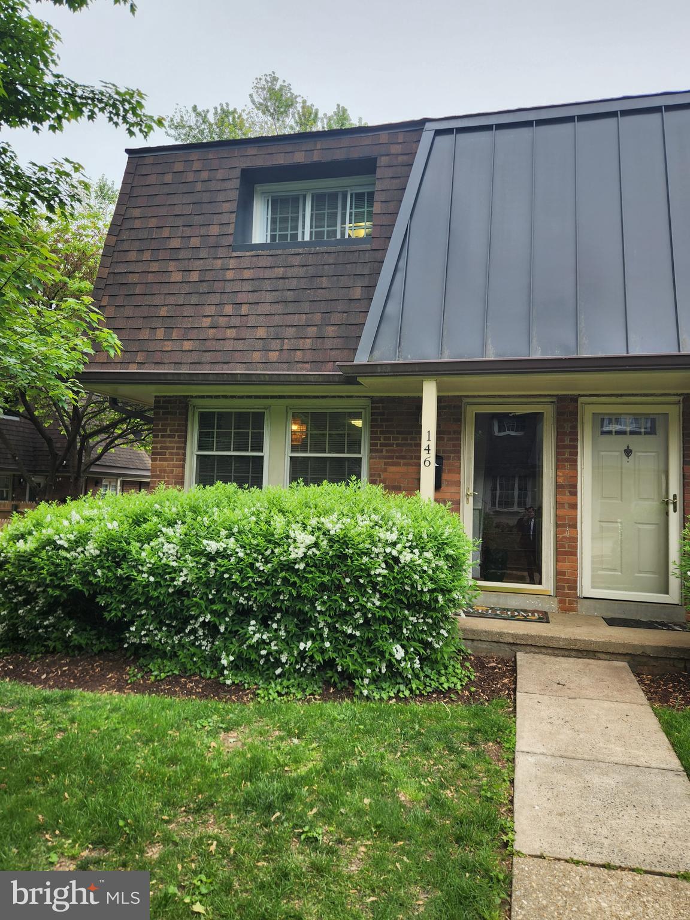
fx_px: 611
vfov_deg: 73.9
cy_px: 460
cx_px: 345
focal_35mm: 23
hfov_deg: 58.9
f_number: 1.8
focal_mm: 5.4
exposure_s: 1/256
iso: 20
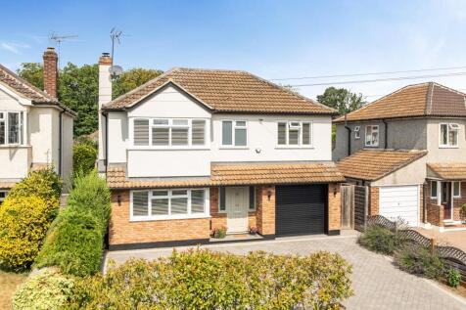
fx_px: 401
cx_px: 233
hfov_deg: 60.3
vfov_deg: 42.3
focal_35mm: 31
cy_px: 155
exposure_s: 1/640
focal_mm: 21
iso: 400
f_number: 8
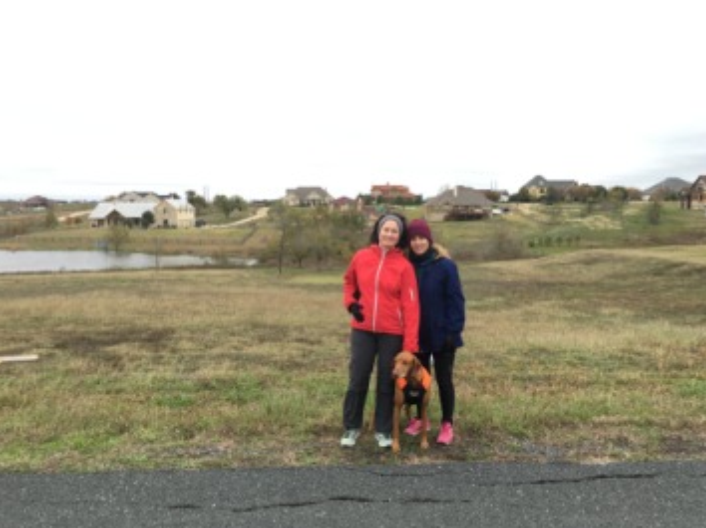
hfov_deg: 60.0
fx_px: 611
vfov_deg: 46.7
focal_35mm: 30
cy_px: 269
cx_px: 353
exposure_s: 1/120
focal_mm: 4.15
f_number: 2.2
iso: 25
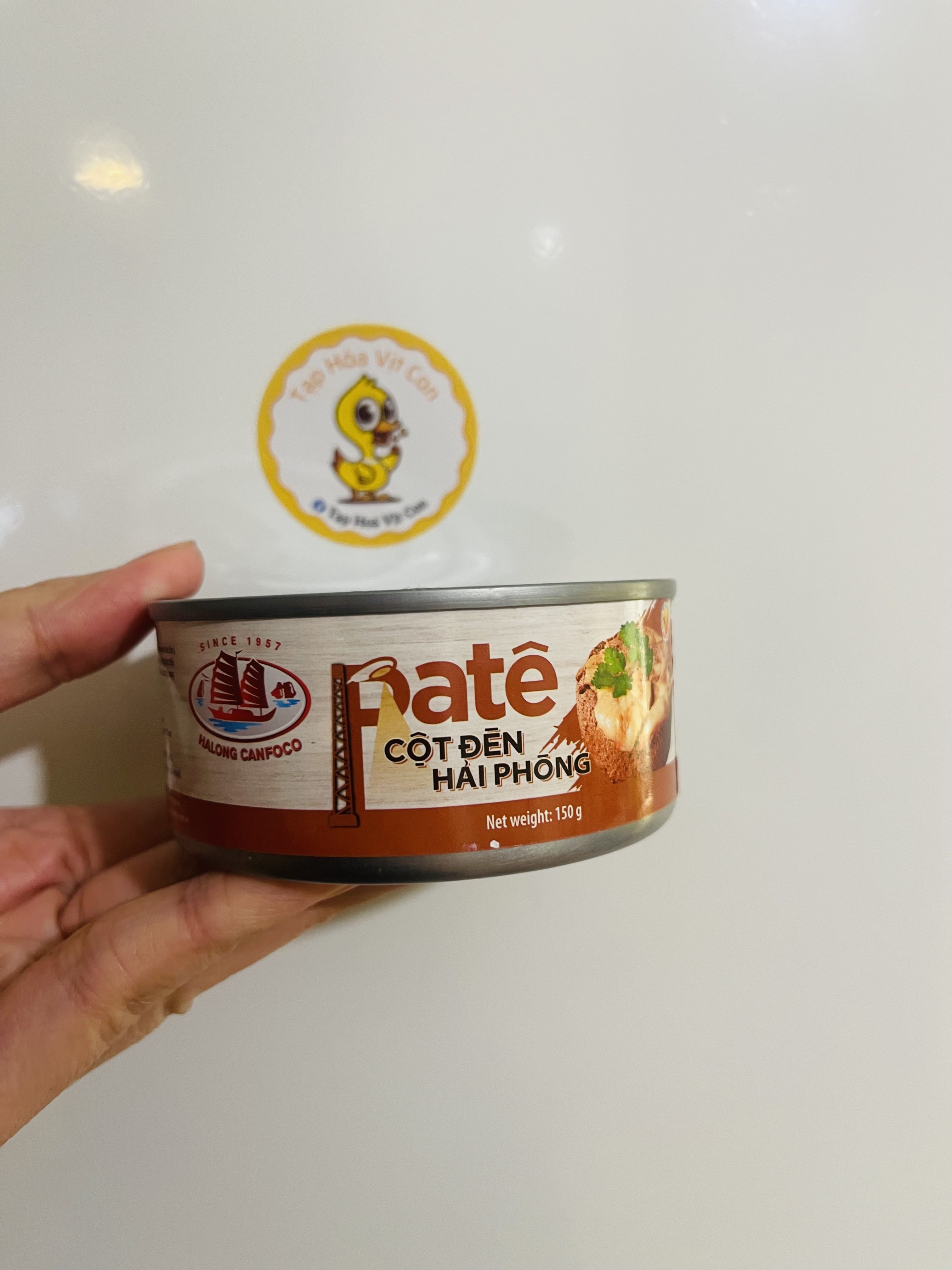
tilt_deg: -11.9
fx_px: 917
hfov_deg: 54.9
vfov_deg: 69.4
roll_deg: +2.2
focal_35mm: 25
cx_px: 476
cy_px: 635
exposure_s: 1/50
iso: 160
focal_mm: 5.1
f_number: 1.6
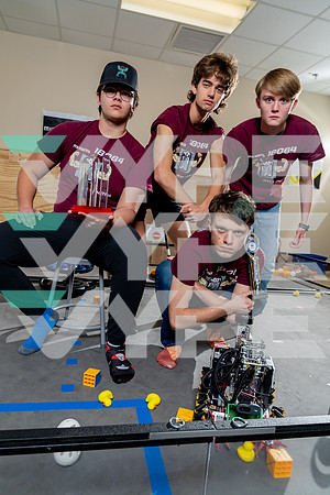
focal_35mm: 24
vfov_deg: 73.7
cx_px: 165
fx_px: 330
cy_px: 248
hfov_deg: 53.1
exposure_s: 1/250
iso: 100
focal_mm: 24
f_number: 4.5
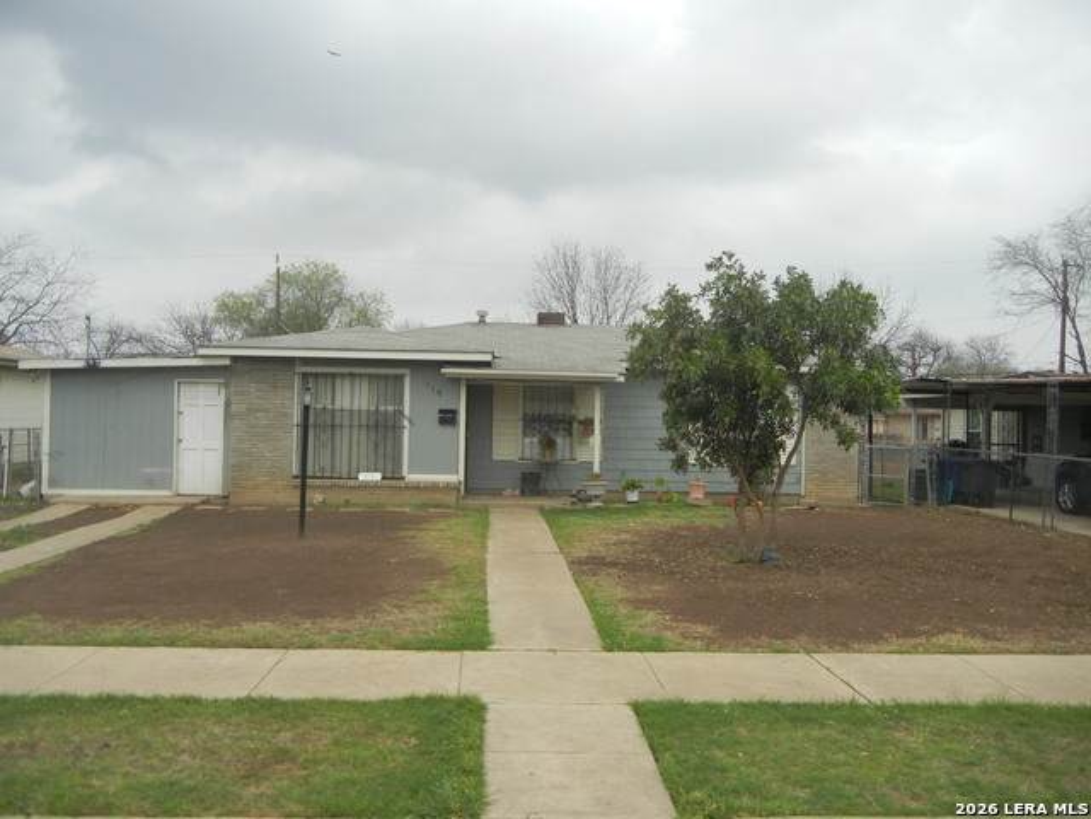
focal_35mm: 30
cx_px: 546
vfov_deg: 46.8
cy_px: 410
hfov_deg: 60.0
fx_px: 946
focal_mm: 5.4
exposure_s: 1/250
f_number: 7
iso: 160
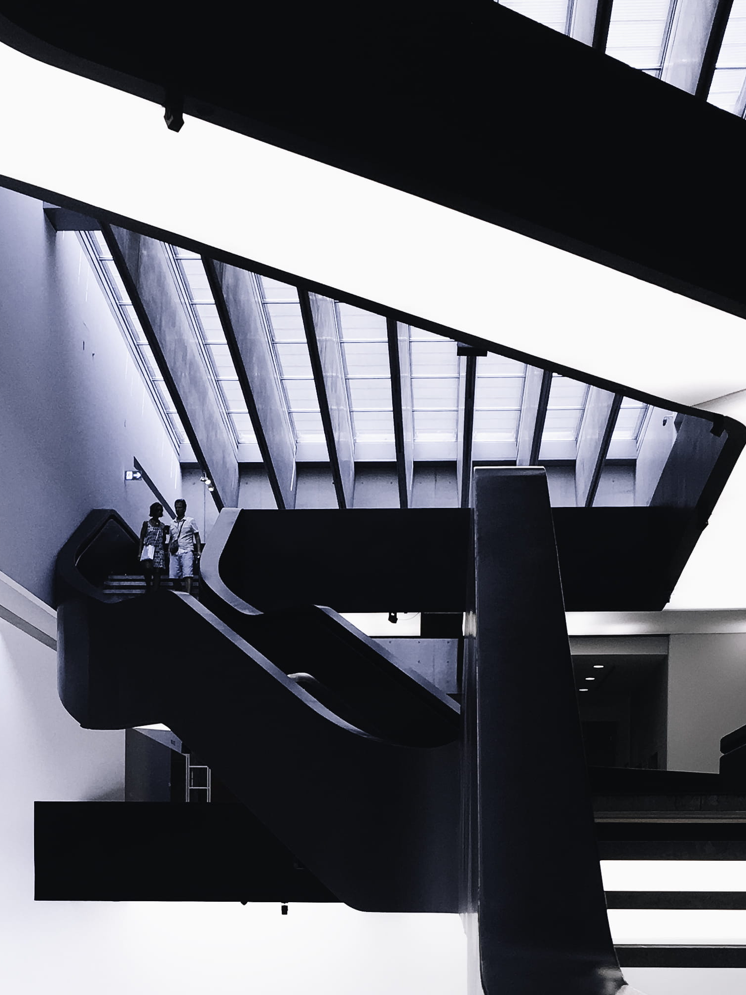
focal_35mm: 58
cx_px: 178
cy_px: 794
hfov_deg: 24.9
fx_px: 1667
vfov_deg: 32.3
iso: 25
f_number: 2.2
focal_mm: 4.15
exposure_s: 1/50
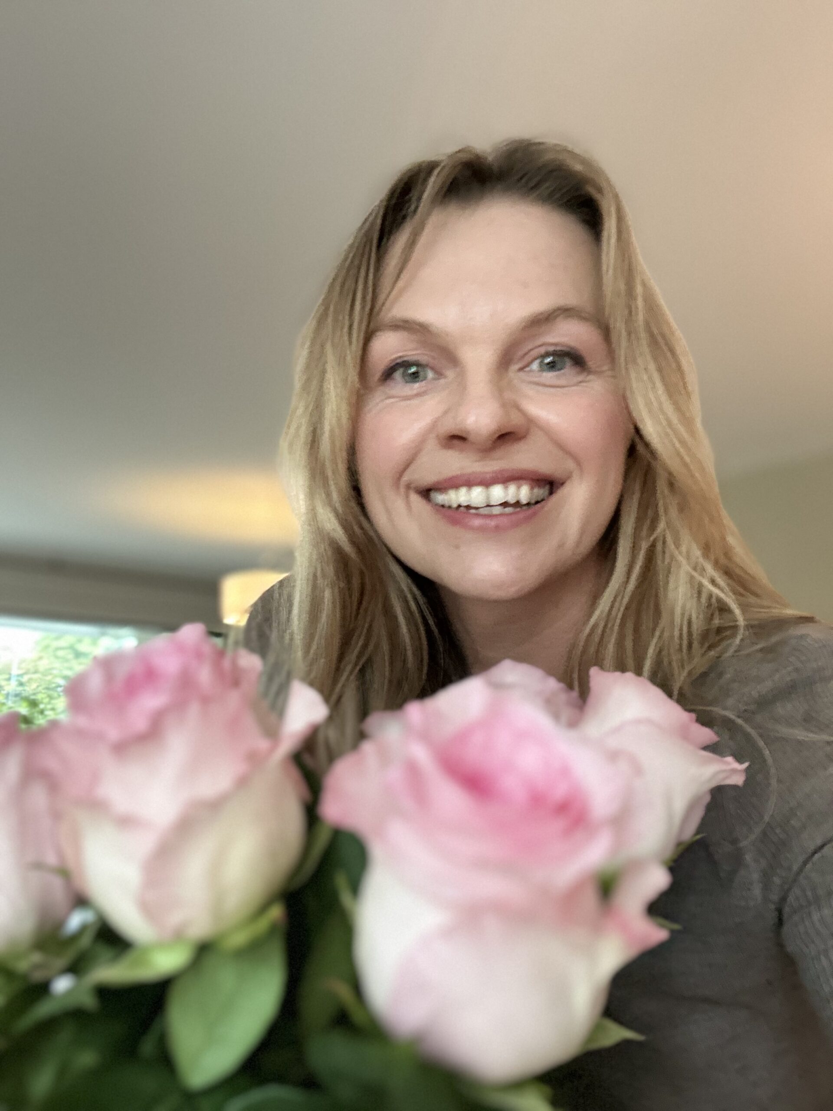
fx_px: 963
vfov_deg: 60.0
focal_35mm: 30
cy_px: 556
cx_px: 416
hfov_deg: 46.8
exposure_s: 1/30
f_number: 1.9
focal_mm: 2.69
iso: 400
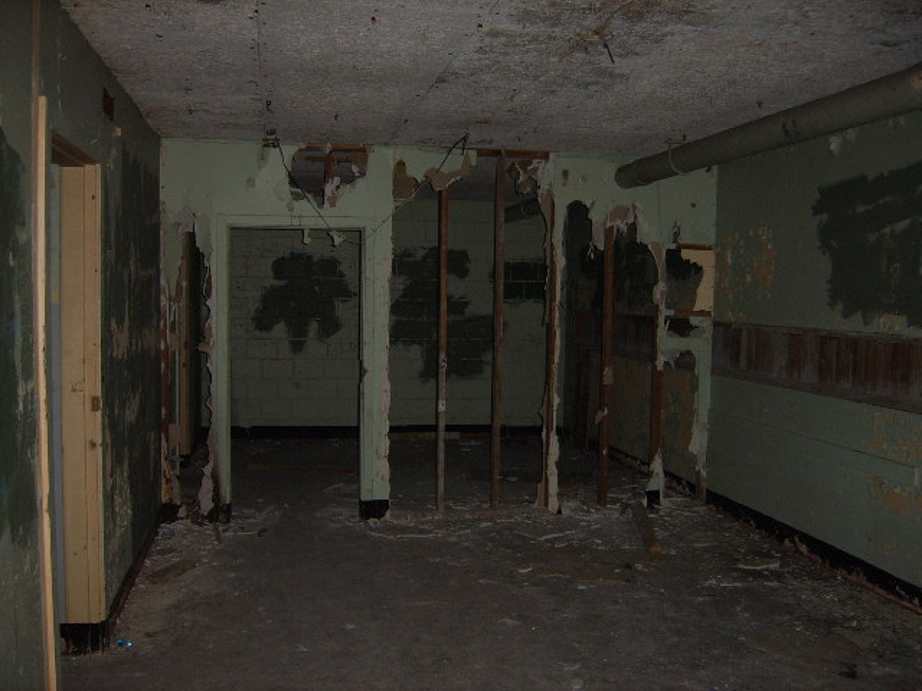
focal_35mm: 35
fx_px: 932
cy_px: 346
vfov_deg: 40.7
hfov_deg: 52.6
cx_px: 461
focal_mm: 5.8
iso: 69
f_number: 2.8
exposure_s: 1/30
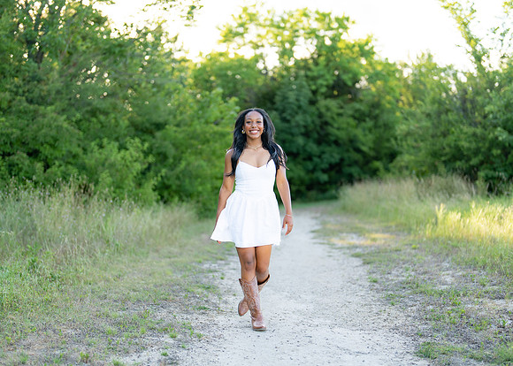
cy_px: 205
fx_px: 871
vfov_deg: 23.7
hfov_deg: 32.8
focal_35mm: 60
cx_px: 256
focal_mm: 50
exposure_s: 1/1000
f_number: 1.2
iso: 100
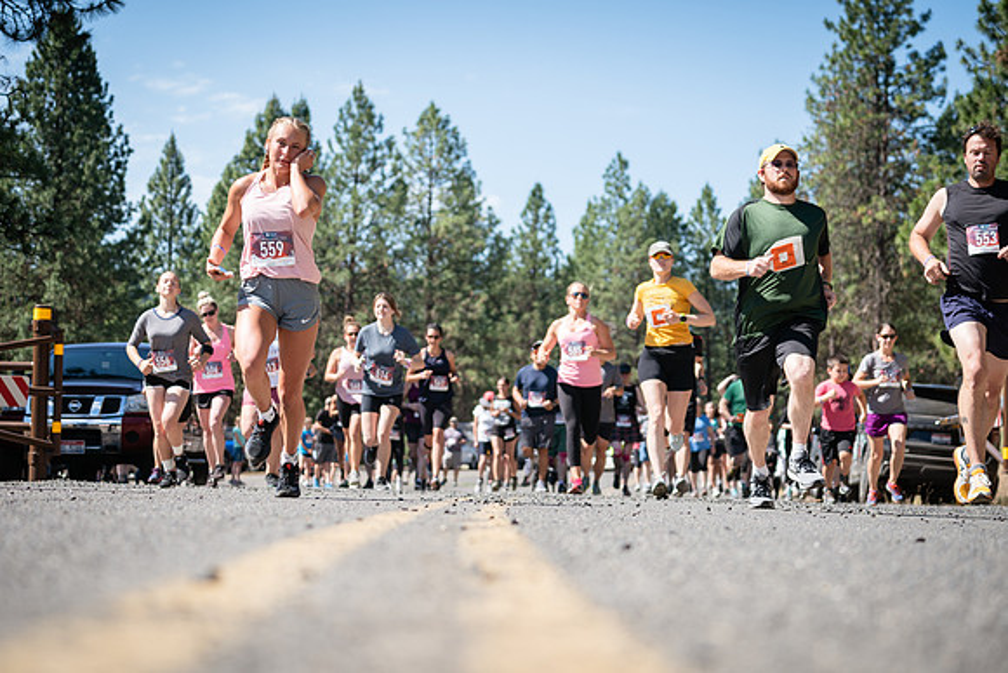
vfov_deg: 18.4
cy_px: 336
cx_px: 504
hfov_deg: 27.3
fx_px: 2072
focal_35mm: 74
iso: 100
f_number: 4
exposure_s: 1/500
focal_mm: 74
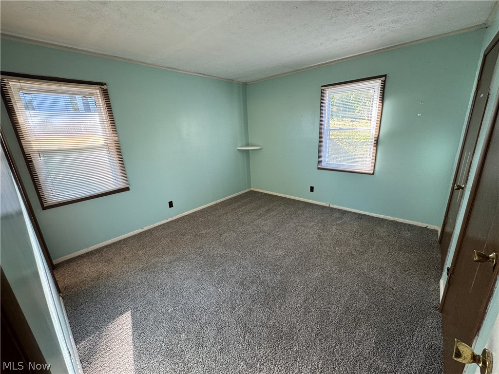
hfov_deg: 102.1
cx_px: 250
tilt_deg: -16.3
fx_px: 202
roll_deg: +2.8
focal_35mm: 14
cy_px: 187
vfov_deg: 85.7
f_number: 2.2
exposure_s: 1/60
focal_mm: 2.22
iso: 200
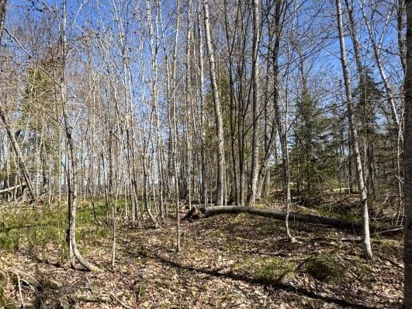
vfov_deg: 51.3
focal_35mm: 27
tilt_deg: +3.4
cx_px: 144
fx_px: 321
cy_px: 164
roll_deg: +0.4
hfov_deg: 64.0
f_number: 2.2
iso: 50
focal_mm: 2.22
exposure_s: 1/1034
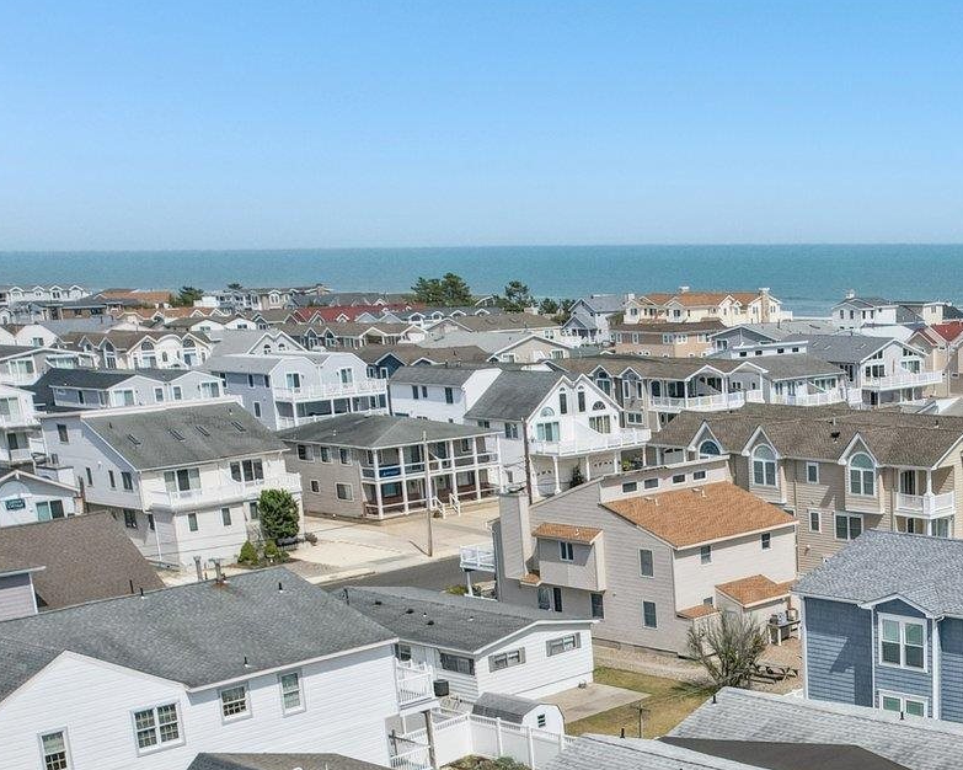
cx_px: 951
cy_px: 793
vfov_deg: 26.4
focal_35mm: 54
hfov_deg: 32.2
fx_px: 1539
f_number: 2.8
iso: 110
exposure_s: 1/5000
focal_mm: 8.4
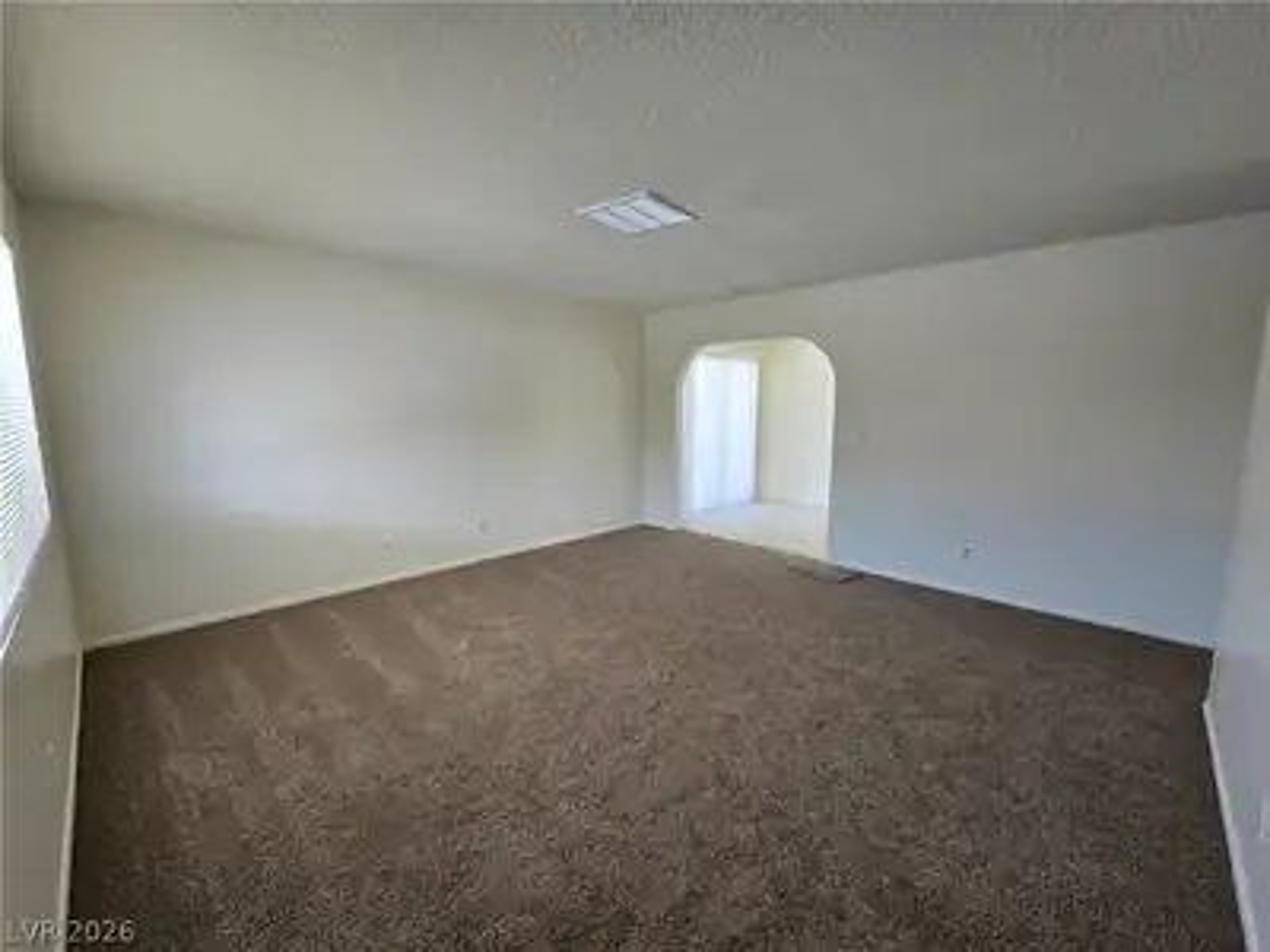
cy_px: 476
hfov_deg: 106.2
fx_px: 477
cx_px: 635
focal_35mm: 13
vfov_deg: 89.9
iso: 100
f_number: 2.2
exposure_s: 1/120
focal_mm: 2.2
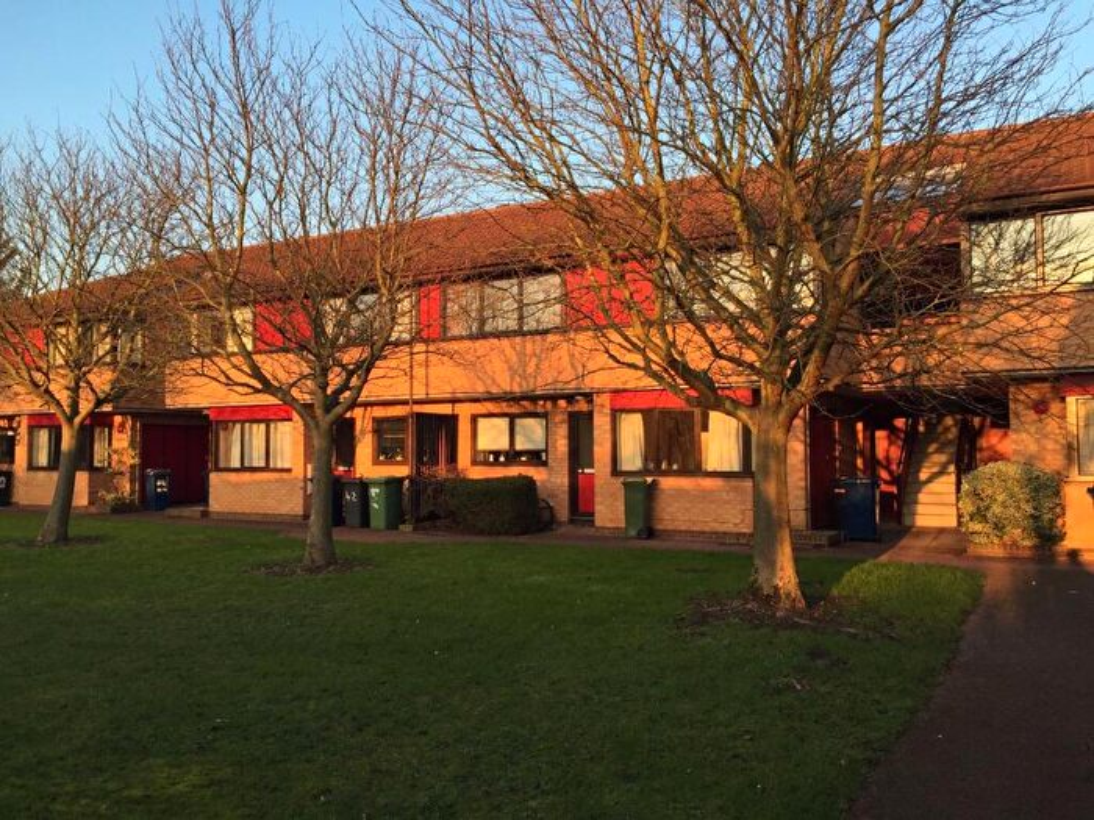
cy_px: 410
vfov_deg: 48.2
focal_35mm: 29
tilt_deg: +4.0
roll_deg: +0.9
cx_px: 547
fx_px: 917
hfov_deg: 61.7
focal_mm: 4.15
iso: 32
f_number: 2.2
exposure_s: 1/291
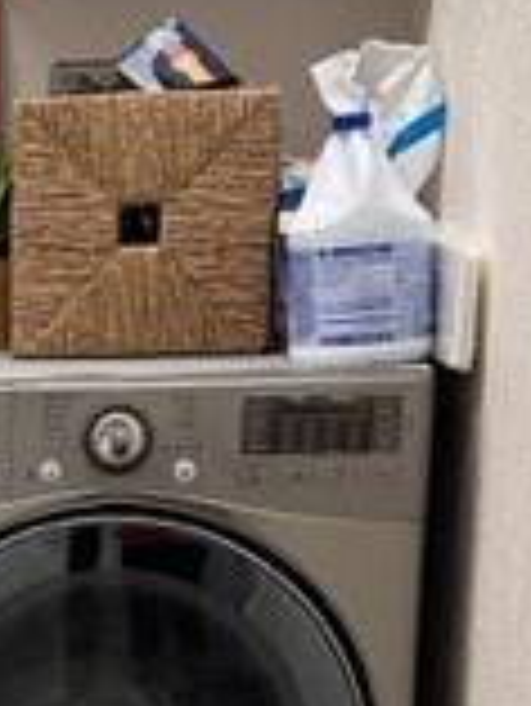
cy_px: 728
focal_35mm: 98
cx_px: -238
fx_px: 2002
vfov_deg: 19.4
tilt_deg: -16.1
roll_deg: +1.7
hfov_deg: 14.2
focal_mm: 6.86
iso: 200
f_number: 1.78
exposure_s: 1/120
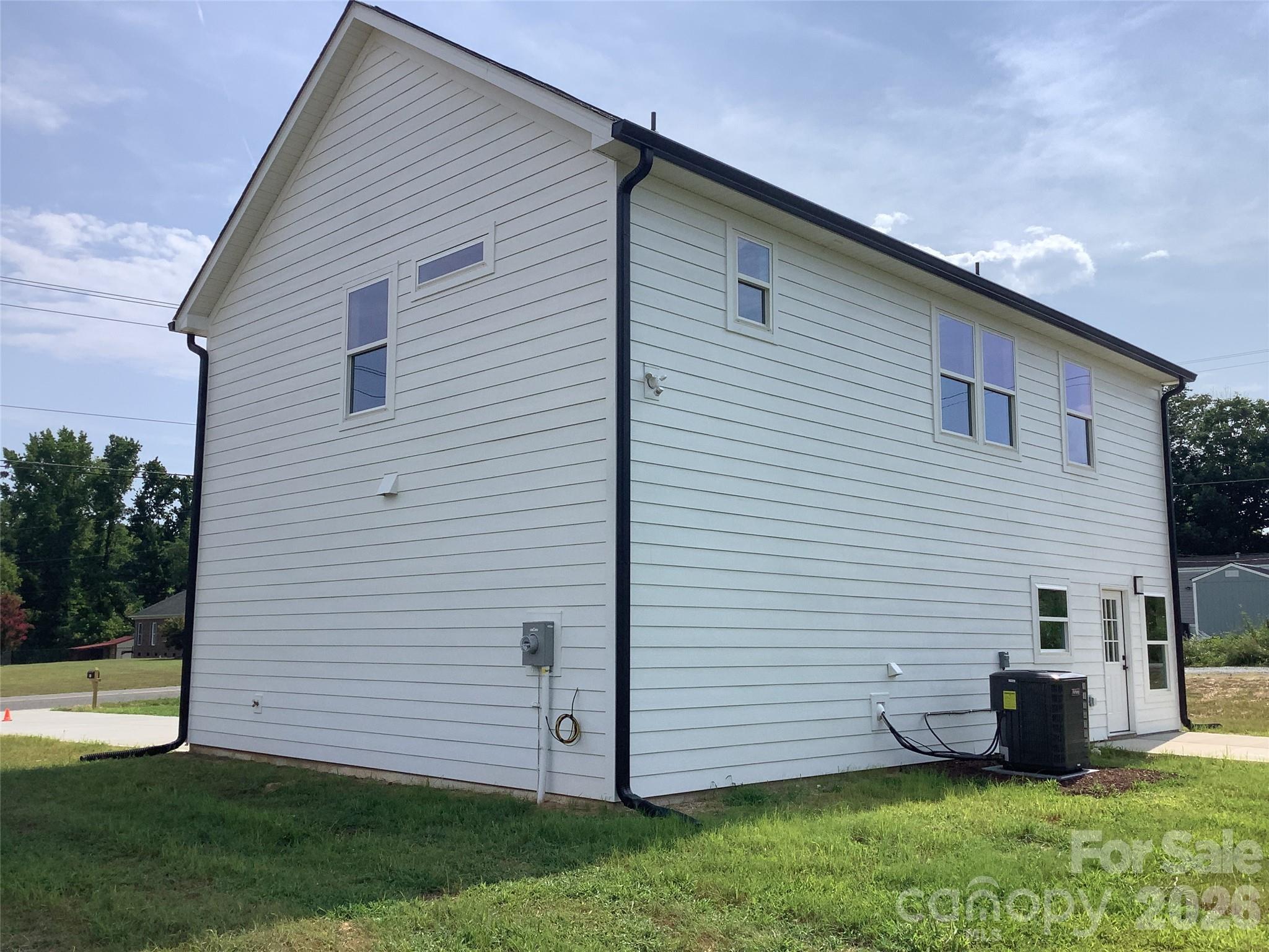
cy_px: 476
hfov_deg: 58.4
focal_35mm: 31
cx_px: 634
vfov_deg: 45.4
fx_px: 1136
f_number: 2.4
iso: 25
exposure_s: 1/2262
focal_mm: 3.3
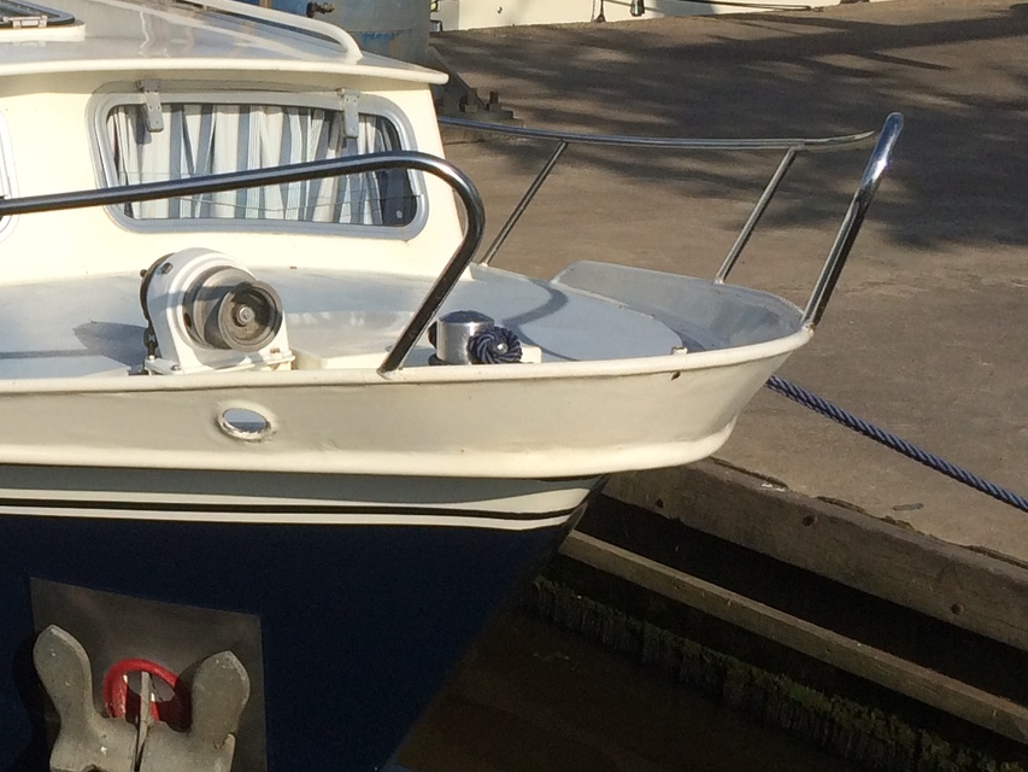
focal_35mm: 85
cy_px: 364
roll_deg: -0.9
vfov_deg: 17.4
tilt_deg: -13.7
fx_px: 2525
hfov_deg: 22.1
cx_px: -11
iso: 32
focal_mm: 4.15
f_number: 2.2
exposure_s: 1/3425
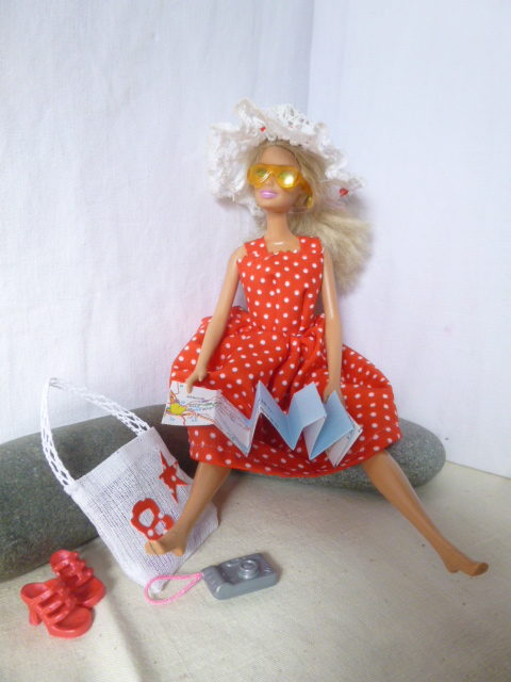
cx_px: 256
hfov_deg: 54.9
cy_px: 341
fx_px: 492
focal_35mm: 25
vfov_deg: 69.4
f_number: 3.1
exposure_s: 1/50
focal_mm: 4.5
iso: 200
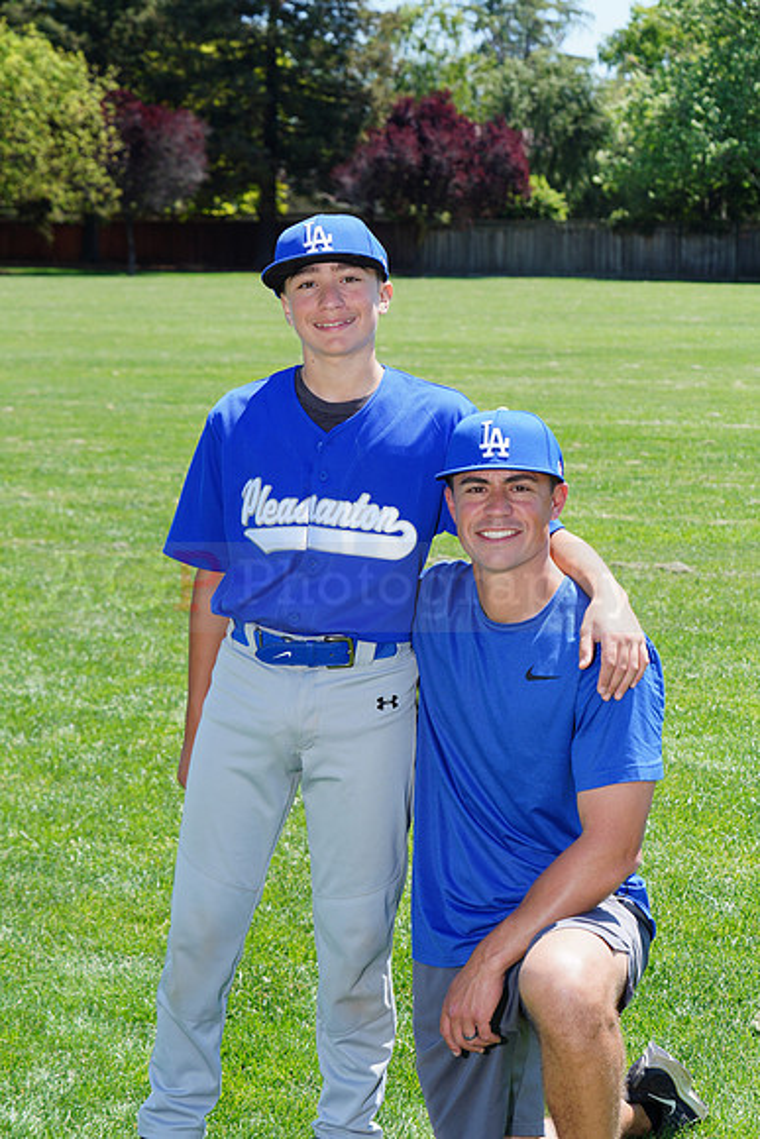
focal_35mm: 94
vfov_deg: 21.7
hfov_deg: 14.6
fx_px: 2975
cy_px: 570
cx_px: 380
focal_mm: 94
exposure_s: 1/200
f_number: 9
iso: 160
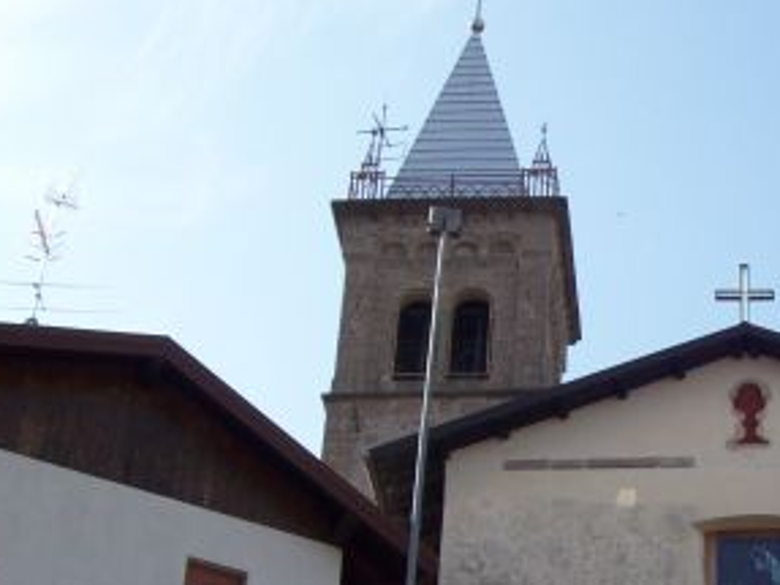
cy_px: 385
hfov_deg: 20.4
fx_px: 2117
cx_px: 737
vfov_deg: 15.7
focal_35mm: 94
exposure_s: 1/382
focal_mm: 7.6
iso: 80
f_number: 5.4
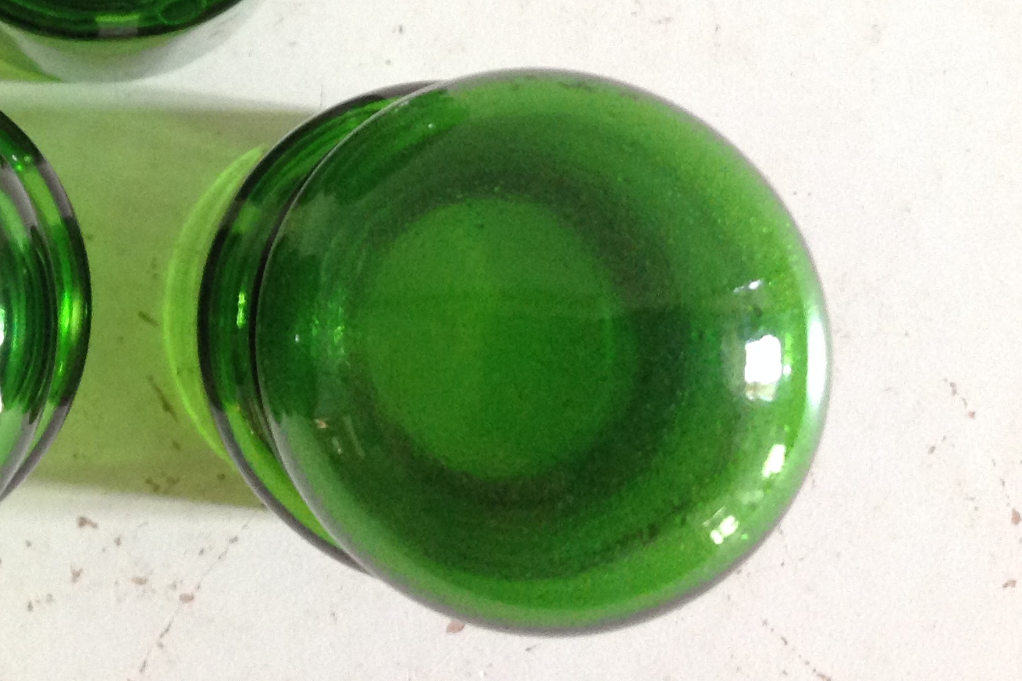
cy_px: 34
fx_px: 2043
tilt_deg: -83.0
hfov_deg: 26.9
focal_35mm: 72
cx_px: 64
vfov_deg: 18.5
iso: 200
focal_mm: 4.28
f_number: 2.4
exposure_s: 1/15
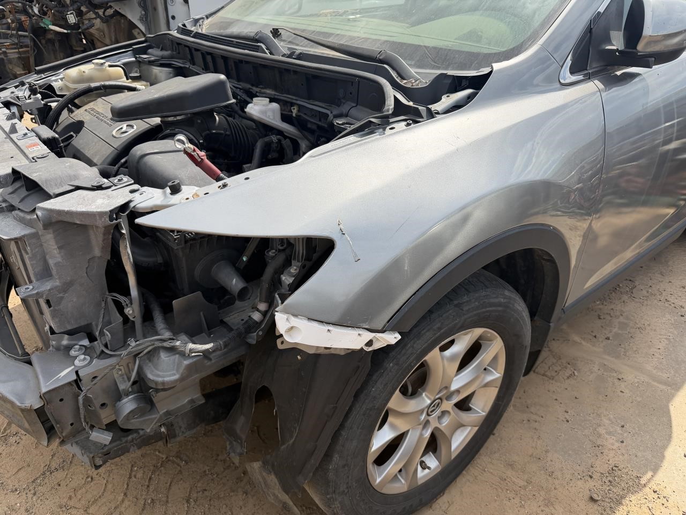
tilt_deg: -29.3
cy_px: 258
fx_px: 476
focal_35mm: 24
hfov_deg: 71.6
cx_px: 343
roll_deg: -5.1
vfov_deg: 56.8
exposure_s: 1/4975
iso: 100
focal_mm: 6.76
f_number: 1.78
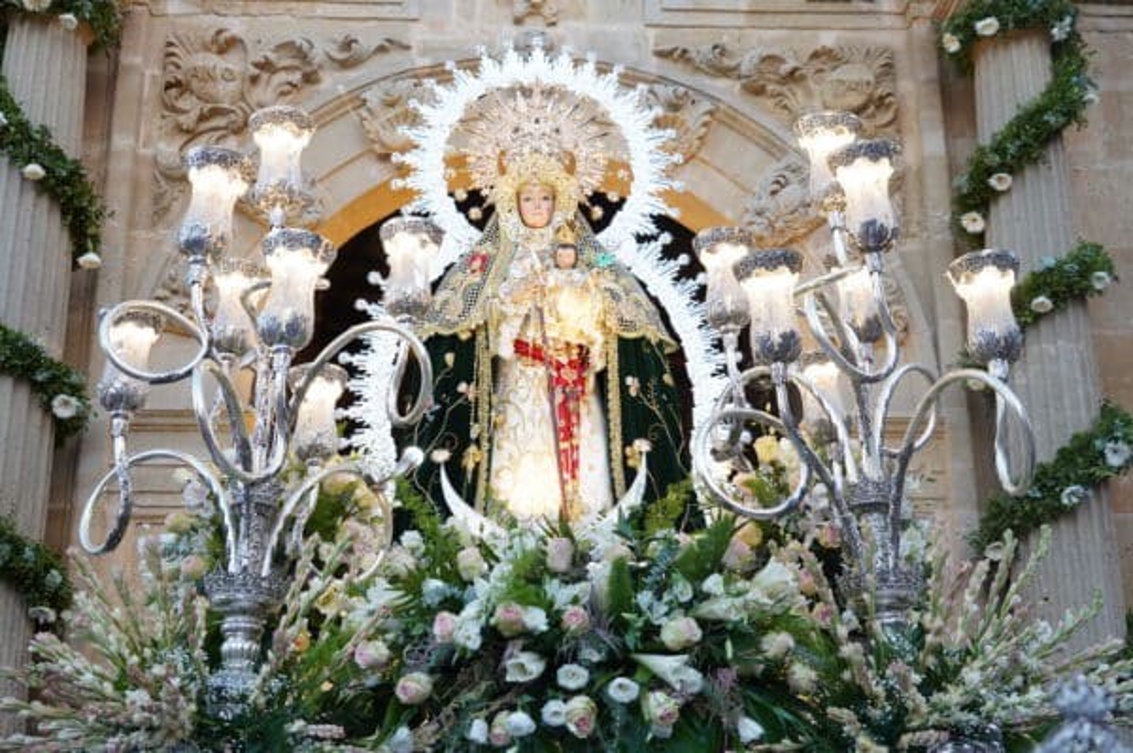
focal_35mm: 43
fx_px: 1352
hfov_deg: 45.5
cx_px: 566
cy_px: 376
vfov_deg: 31.1
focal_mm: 43
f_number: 5
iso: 800
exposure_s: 1/125
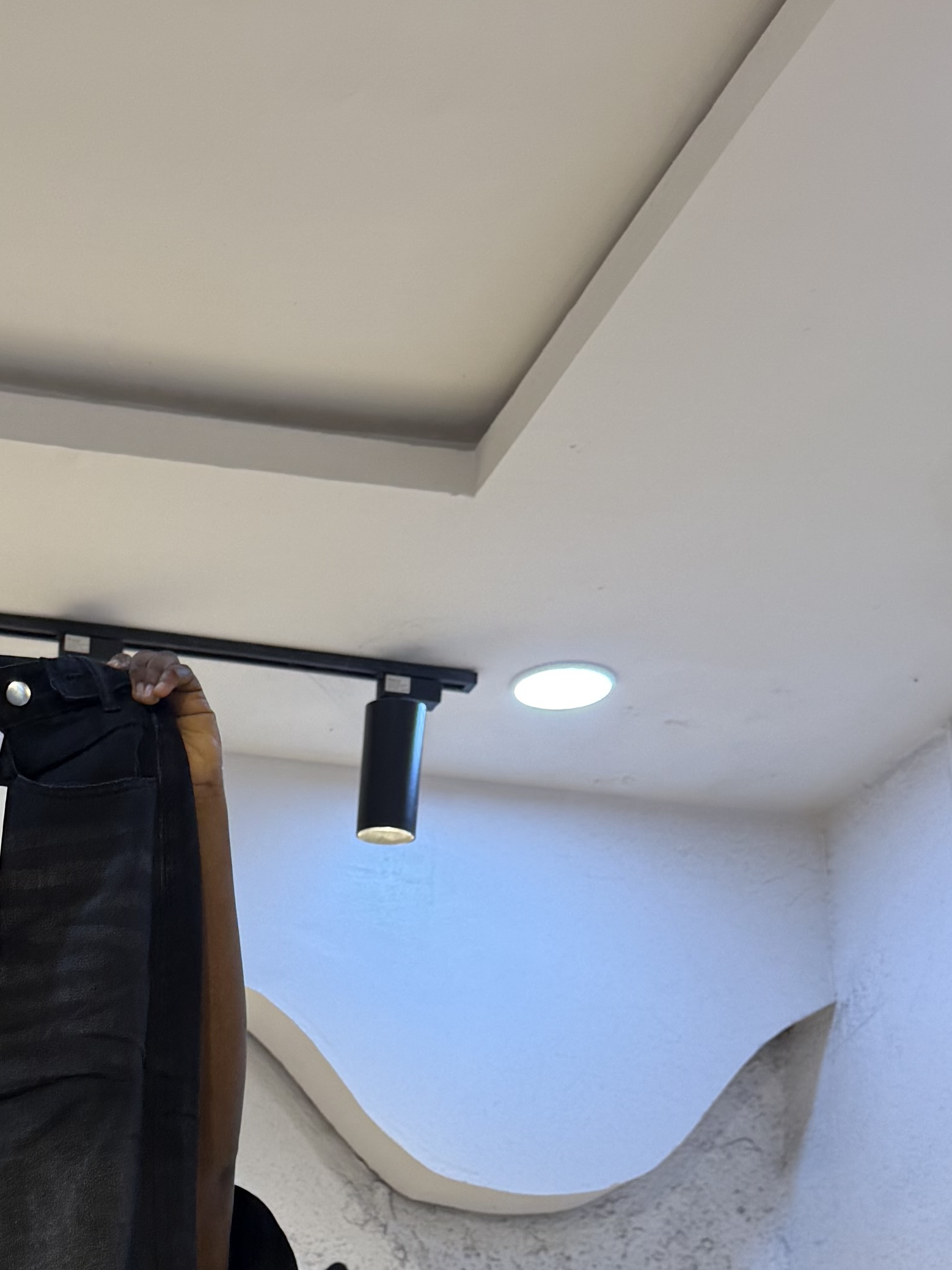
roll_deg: -3.3
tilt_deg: +18.4
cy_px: 1008
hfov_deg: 21.5
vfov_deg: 28.8
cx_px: 16
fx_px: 2420
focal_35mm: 66
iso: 80
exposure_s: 1/100
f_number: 1.78
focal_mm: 6.76
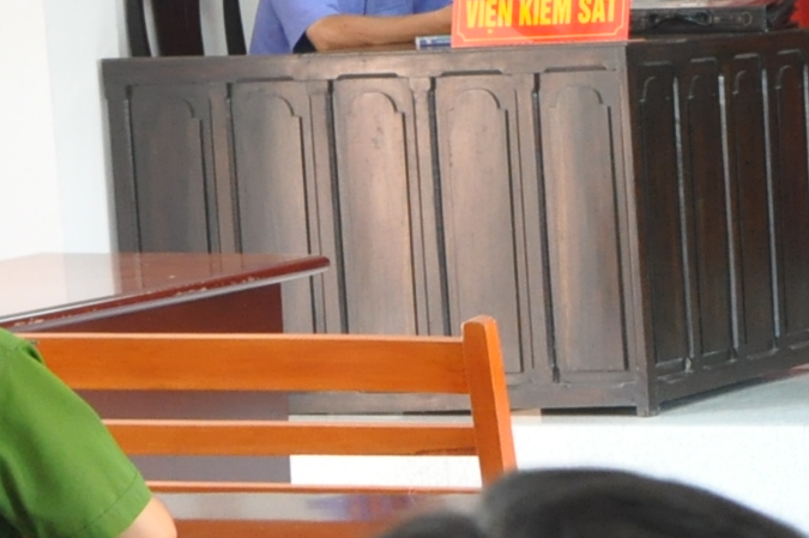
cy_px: 374
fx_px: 4491
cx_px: 1737
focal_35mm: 200
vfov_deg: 6.9
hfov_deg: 9.5
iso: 1100
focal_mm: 28
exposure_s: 1/30
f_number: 8
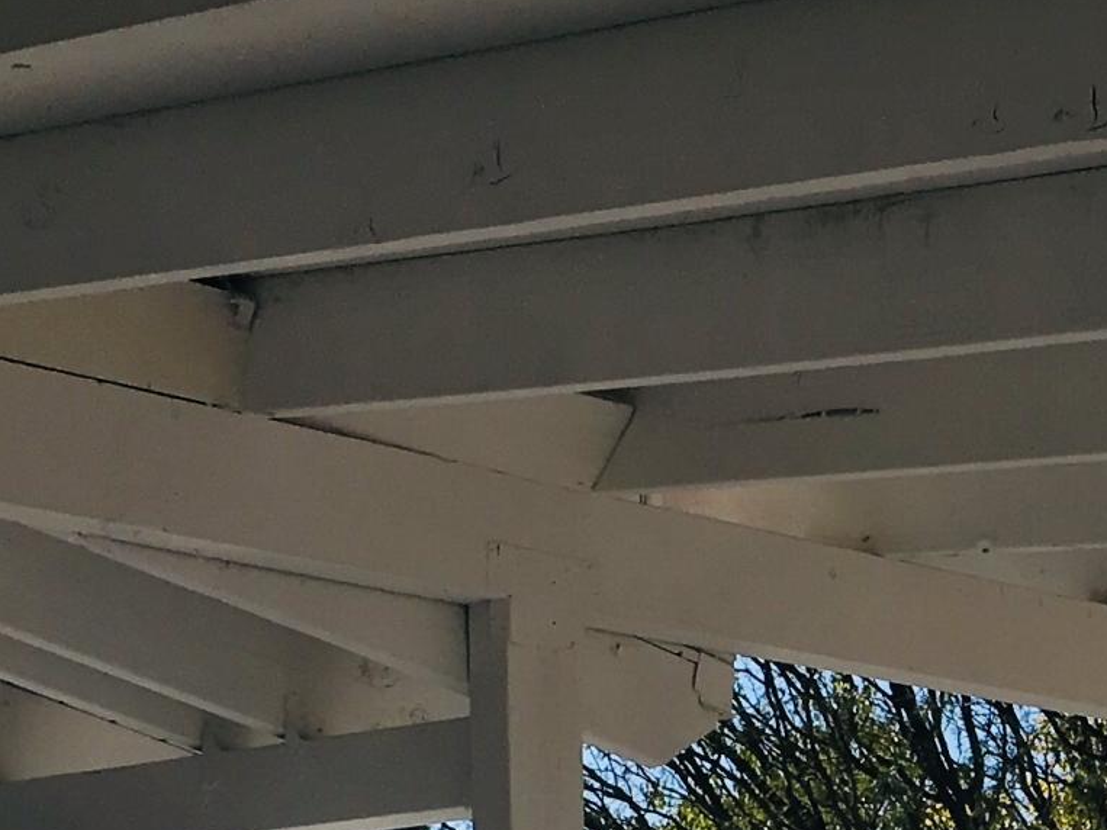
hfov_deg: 16.4
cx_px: 1409
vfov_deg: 12.3
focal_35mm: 114
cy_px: 1299
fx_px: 3645
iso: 25
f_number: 2.2
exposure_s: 1/2079
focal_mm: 4.15
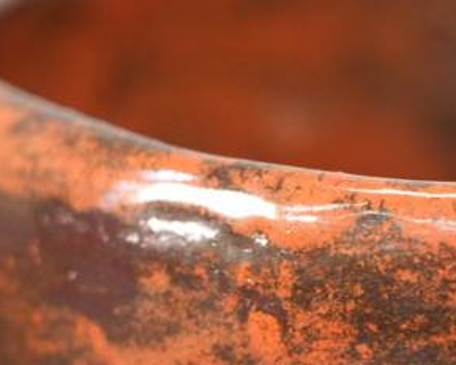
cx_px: 522
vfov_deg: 4.2
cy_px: 314
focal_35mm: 370
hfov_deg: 5.2
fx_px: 4992
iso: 2500
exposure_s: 1/125
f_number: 4
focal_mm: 105
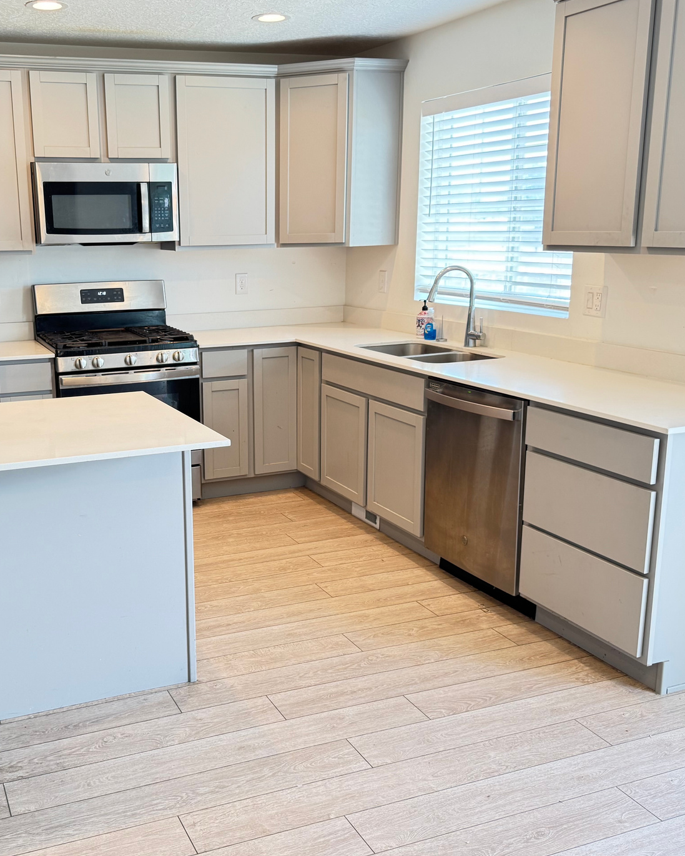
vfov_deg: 51.5
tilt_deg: -13.9
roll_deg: +0.4
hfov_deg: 41.5
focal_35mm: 35
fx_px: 887
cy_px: 436
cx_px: 211
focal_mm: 6.76
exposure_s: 1/60
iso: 160
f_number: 1.78
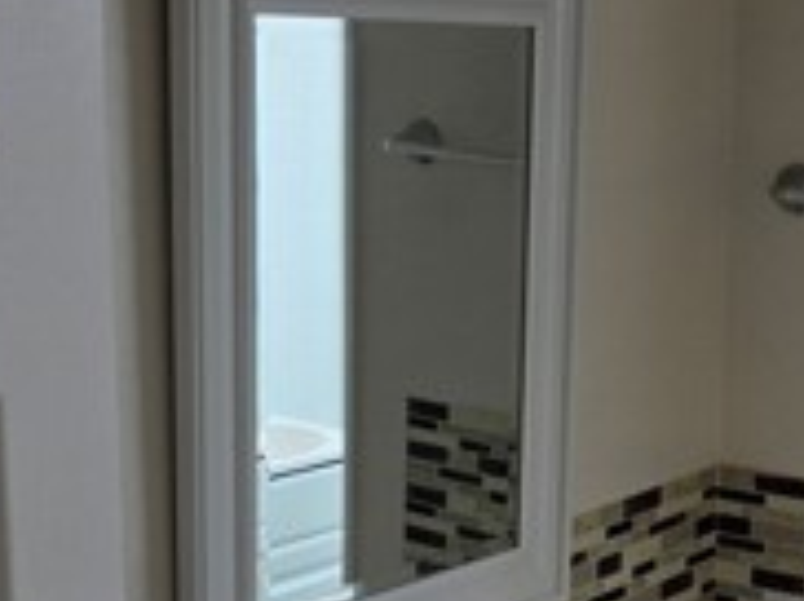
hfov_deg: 23.8
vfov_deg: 18.1
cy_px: 446
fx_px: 1879
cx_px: 649
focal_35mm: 81
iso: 100
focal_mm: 6.3
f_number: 1.7
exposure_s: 1/180
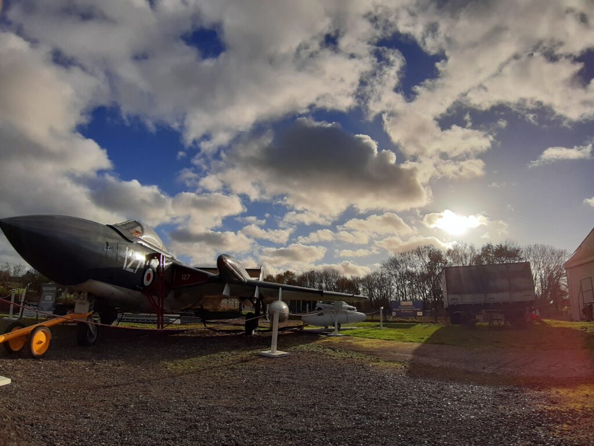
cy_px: 223
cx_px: 297
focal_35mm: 18
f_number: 2.4
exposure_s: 1/3690
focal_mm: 1.87
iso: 40
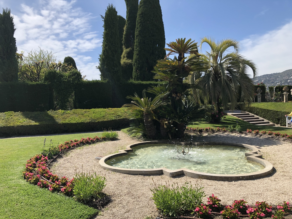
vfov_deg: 49.7
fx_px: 236
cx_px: 146
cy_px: 110
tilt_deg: -0.5
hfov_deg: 63.4
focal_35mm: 28
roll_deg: +0.6
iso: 20
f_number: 1.8
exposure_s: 1/1656
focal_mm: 3.99
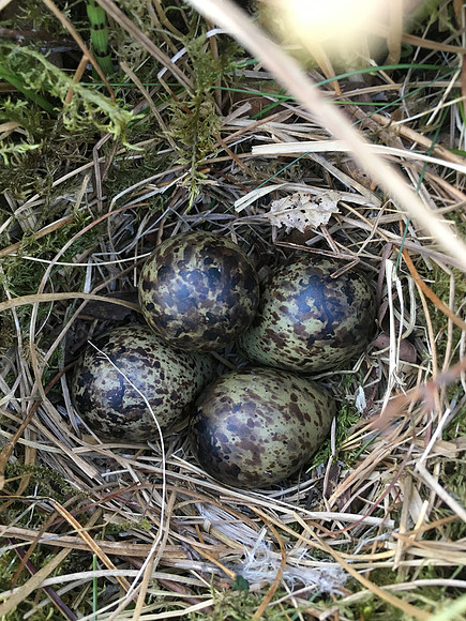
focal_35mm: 29
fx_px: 521
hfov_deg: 48.2
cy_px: 310
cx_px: 233
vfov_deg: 61.7
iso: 50
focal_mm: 4.15
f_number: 2.2
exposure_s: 1/33
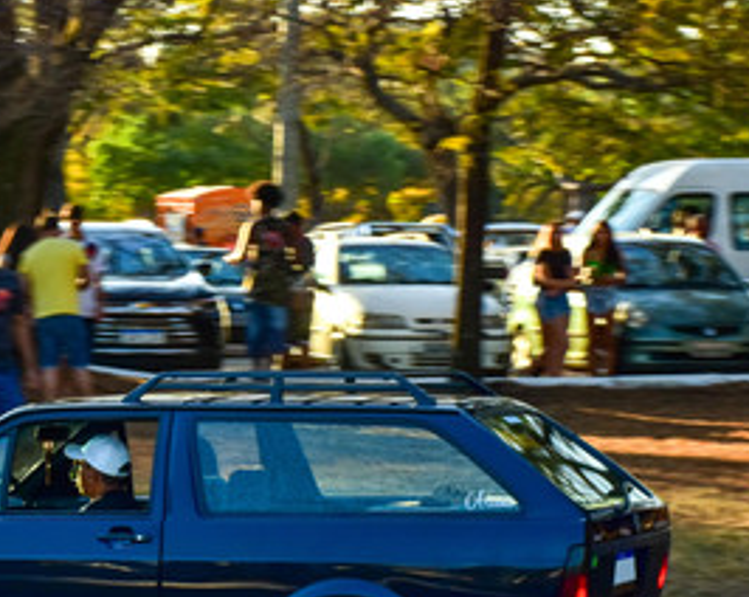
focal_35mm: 159
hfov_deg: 12.1
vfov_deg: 9.7
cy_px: 382
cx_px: 141
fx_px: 3519
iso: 250
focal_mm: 60
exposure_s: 1/80
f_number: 10
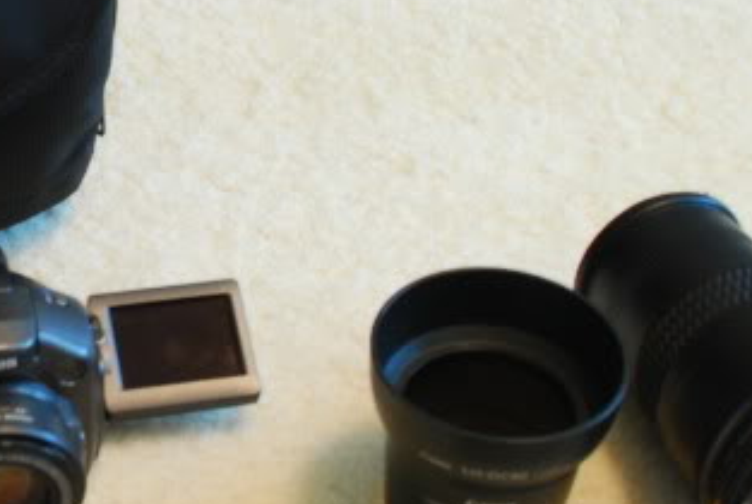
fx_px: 2051
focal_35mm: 98
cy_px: 265
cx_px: 6
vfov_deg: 14.0
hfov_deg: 20.2
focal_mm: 20
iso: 320
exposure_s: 1/4
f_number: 4.8
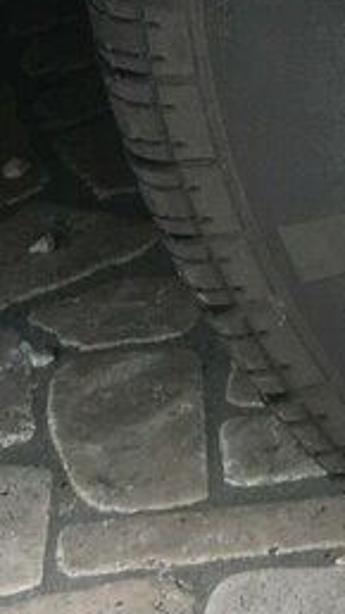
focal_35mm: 147
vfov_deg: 14.1
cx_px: 952
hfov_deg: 7.5
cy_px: -143
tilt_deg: -25.0
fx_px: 2392
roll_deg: -2.0
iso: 25
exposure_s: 1/232
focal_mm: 4.15
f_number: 2.2
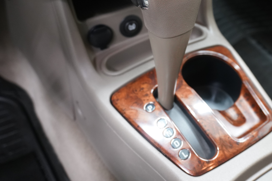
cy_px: 60
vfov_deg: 31.0
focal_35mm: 43
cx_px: 173
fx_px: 325
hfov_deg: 45.0
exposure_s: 1/60
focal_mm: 20
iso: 2000
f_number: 4
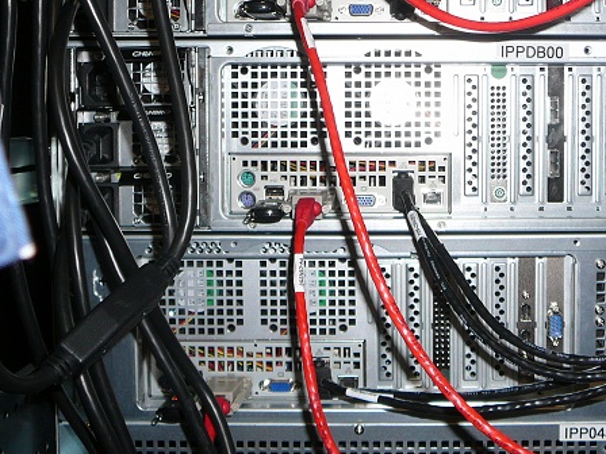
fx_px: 875
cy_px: 151
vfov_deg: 28.9
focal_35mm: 50
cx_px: 394
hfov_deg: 37.9
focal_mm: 5.2
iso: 80
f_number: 2.8
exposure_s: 1/30
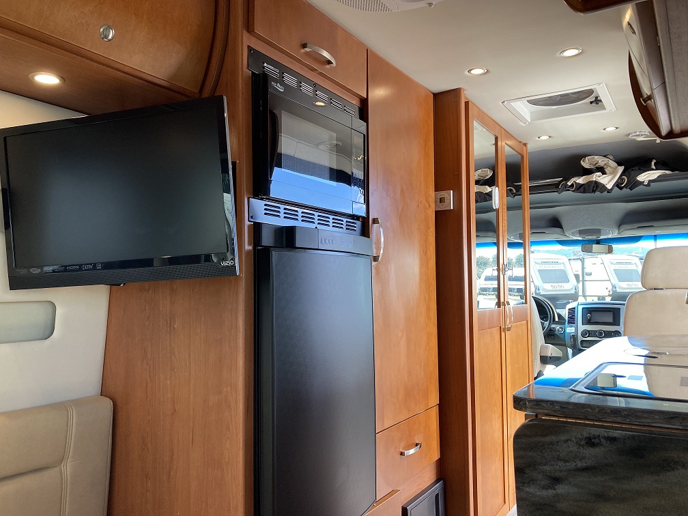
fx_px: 557
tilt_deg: +0.6
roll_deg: -0.8
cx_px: 344
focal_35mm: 28
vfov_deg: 49.7
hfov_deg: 63.4
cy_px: 258
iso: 50
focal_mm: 3.99
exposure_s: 1/88
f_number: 1.8
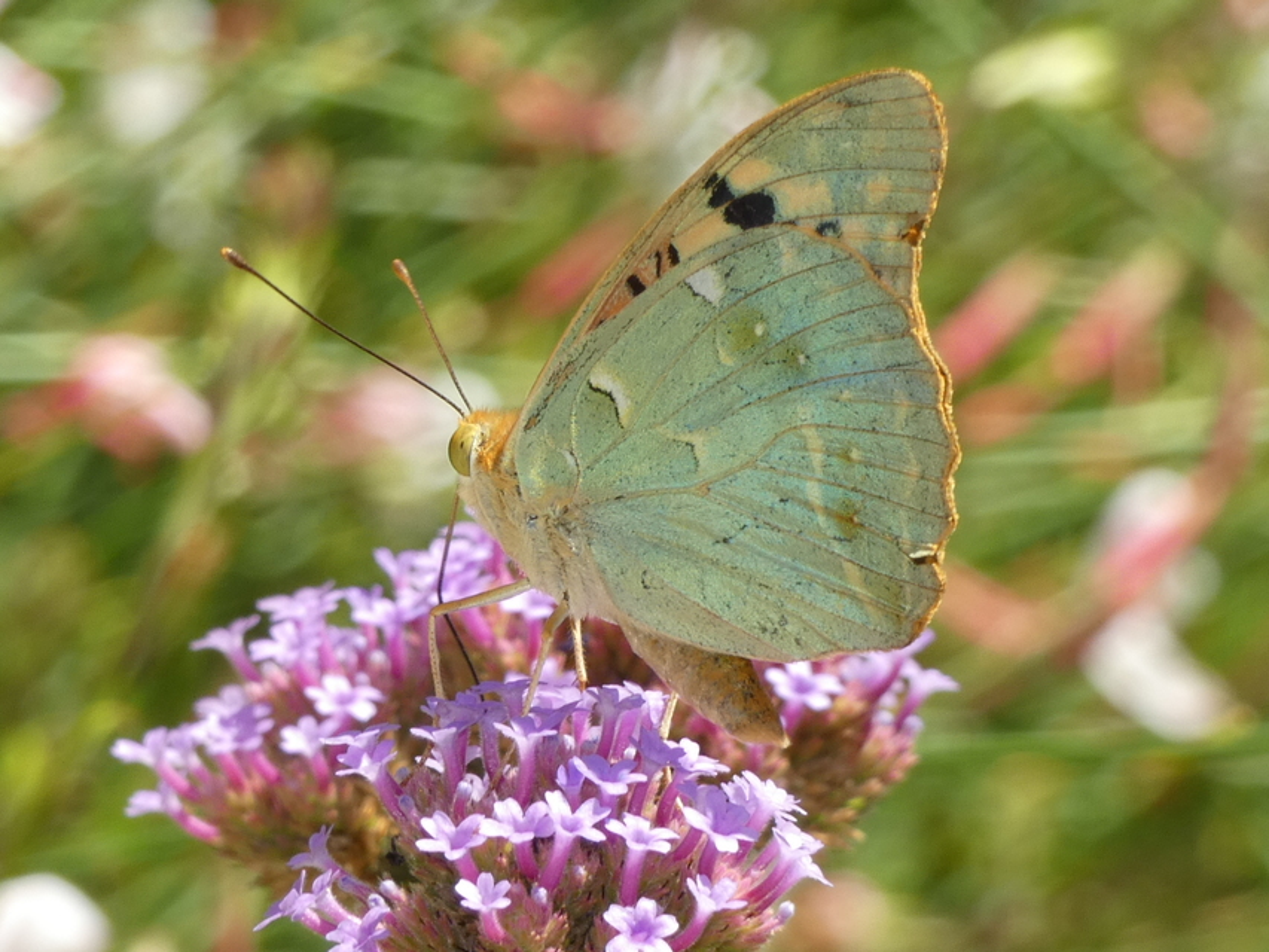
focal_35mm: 339
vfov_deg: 4.4
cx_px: 634
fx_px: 12429
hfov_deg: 5.8
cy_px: 476
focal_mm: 60.8
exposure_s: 1/100
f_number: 5.6
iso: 100
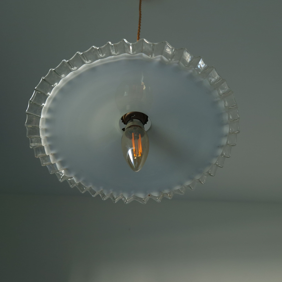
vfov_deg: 57.3
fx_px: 258
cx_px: 134
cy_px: 141
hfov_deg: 57.3
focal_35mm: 28
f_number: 1.8
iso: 125
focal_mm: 5.4
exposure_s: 1/60
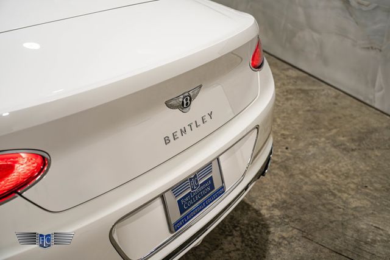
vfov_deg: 29.3
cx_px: 195
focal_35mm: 46
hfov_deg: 42.7
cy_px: 130
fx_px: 498
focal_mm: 46
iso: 1250
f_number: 4
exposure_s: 1/125
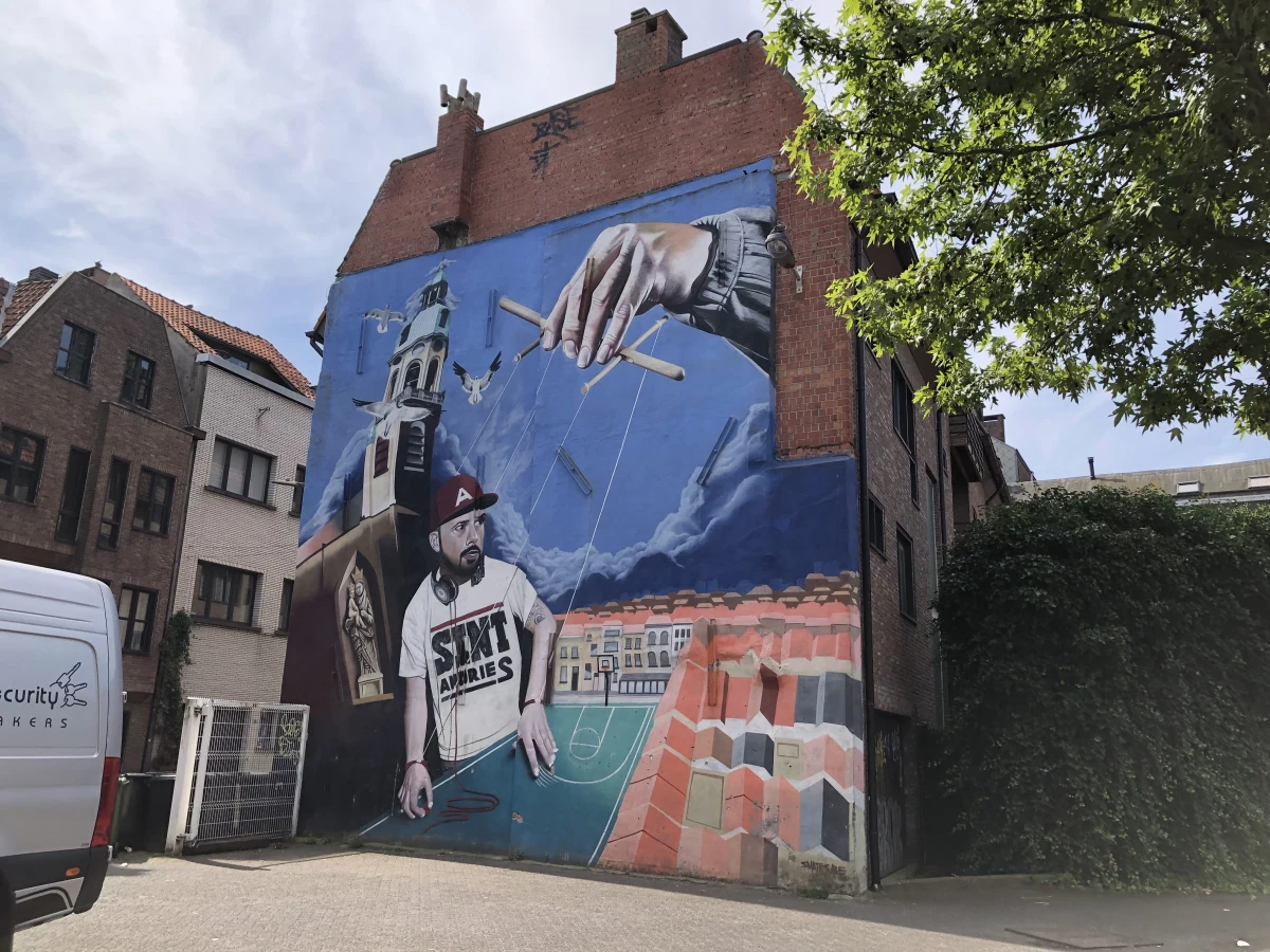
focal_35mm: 28
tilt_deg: +15.1
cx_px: 635
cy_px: 476
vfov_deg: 49.7
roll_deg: -0.9
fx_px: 1027
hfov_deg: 63.4
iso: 20
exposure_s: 1/1116
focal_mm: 4
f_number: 1.8
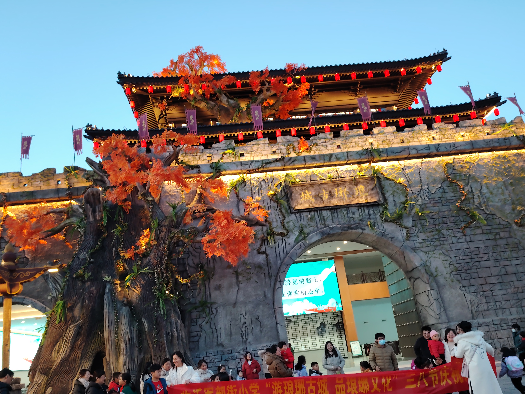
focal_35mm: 29
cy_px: 235
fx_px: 440
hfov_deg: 61.6
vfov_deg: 48.0
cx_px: 249
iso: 1572
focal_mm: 5.25
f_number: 1.75
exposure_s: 1/100
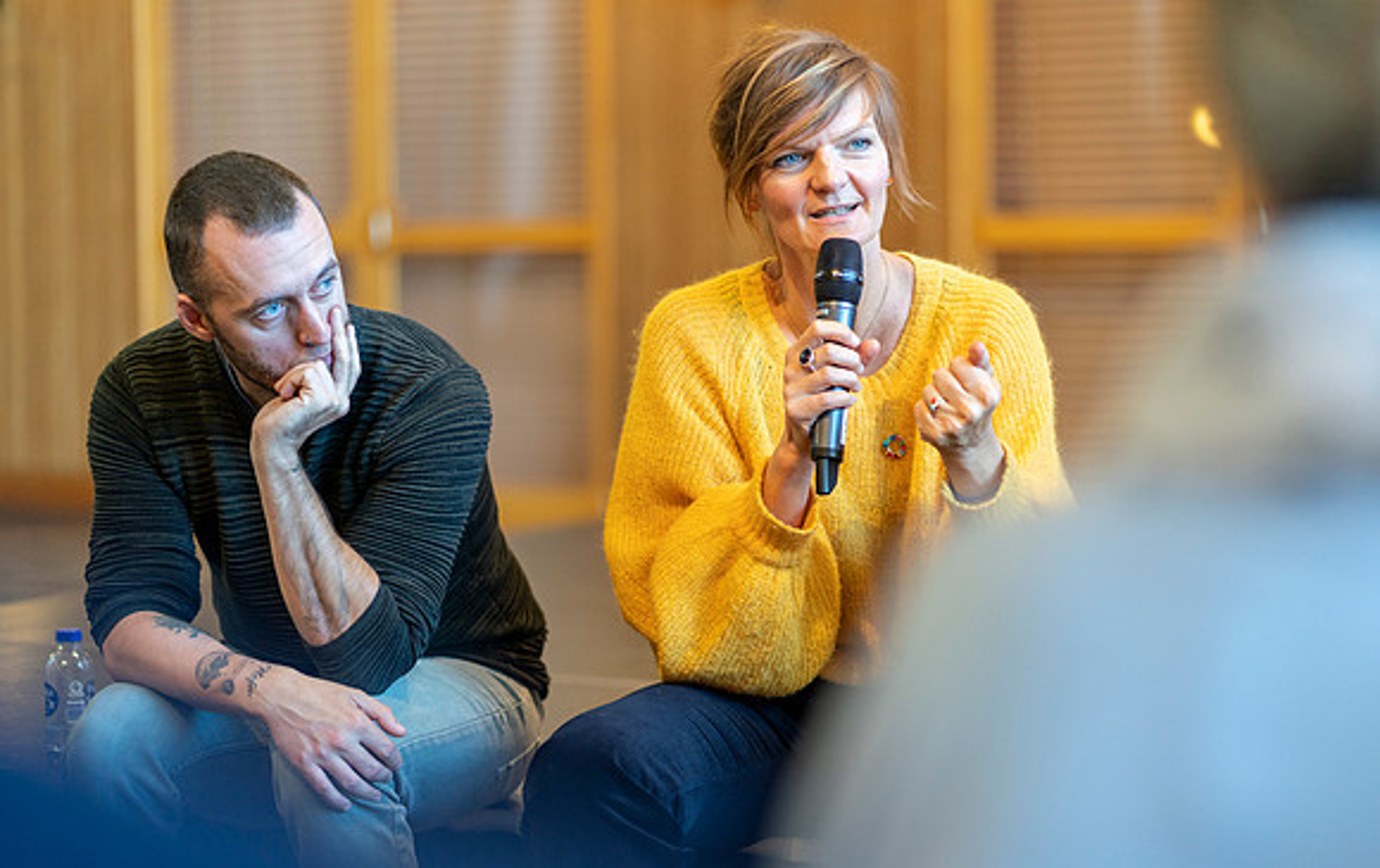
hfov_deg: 22.3
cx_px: 725
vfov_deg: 14.1
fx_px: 3508
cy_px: 470
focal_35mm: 93
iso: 1000
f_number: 1.8
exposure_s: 1/250
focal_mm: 85
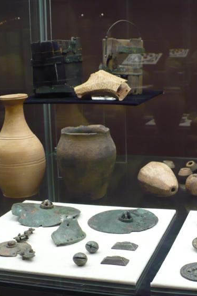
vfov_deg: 33.9
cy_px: 170
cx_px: 157
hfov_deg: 22.7
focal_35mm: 59
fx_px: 484
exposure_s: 1/30
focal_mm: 6.1
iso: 200
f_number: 2.8
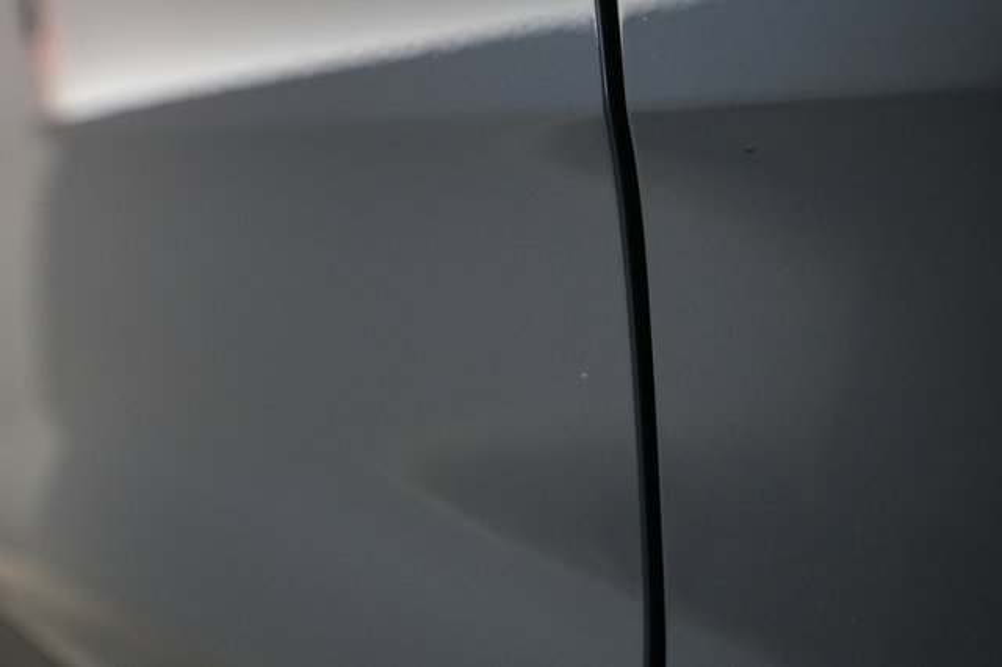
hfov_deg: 65.5
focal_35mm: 28
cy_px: 334
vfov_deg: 46.4
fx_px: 779
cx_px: 501
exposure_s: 1/100
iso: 4000
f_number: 4.5
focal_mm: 28
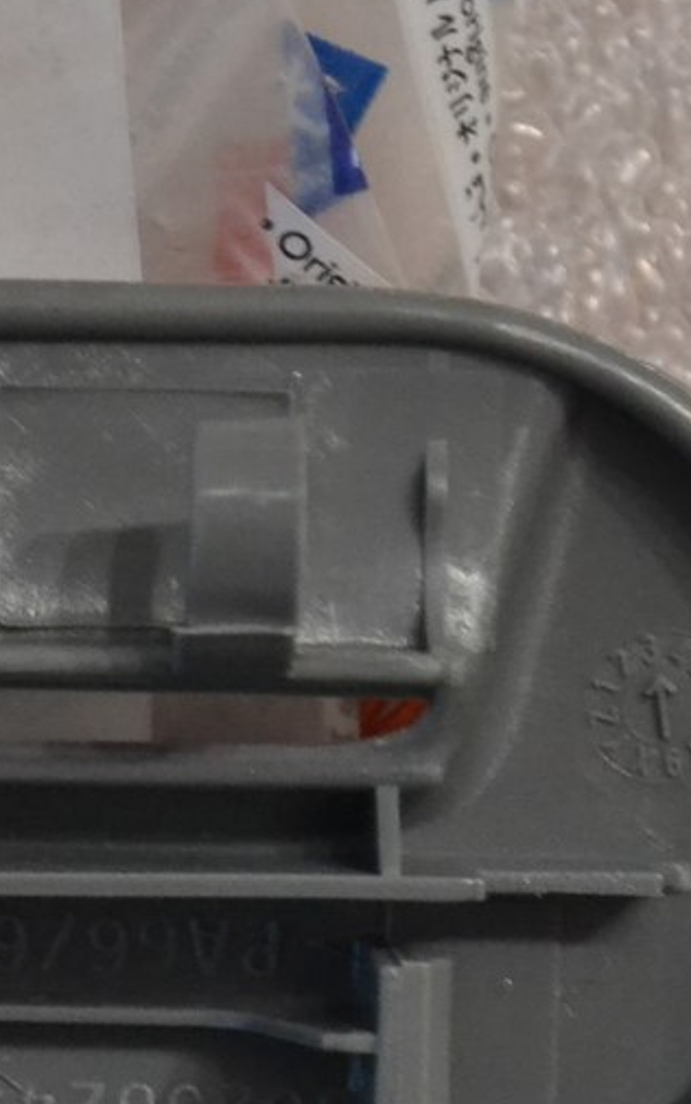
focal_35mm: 196
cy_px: 745
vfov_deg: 10.7
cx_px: -179
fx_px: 5901
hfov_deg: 6.6
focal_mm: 48
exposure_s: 1/30
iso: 3200
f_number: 5.3
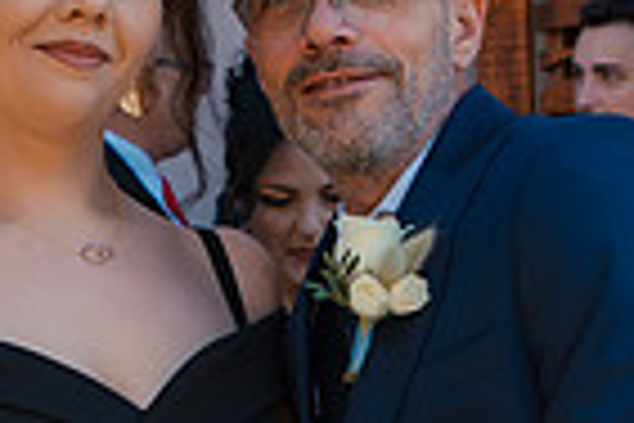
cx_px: 261
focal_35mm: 99
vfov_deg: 13.7
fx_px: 1743
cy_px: 342
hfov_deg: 20.6
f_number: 3.5
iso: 200
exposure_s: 1/250
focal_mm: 24
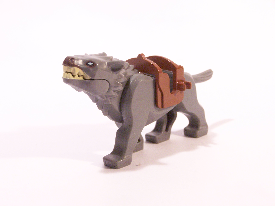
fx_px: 651
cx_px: 138
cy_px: 103
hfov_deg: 23.8
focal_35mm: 82
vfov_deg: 18.0
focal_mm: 13.7
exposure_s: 1/30
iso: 400
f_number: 3.6
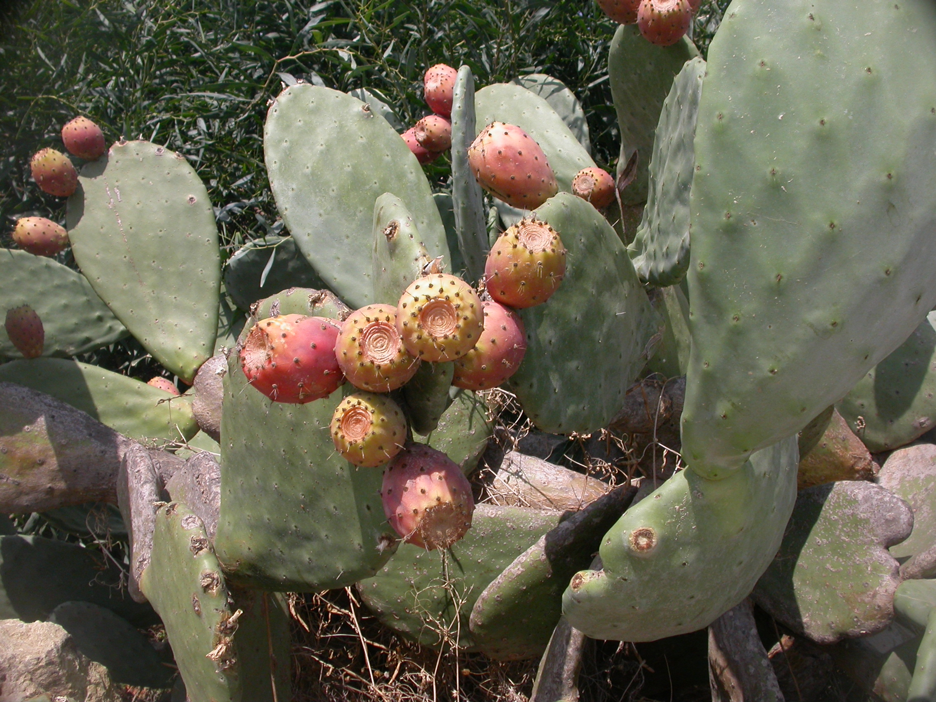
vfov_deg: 37.7
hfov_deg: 49.0
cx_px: 468
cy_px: 351
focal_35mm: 38
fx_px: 1028
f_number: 5.3
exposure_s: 1/196
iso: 100
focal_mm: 7.85
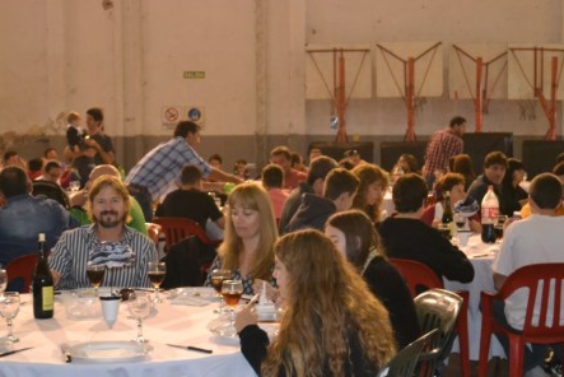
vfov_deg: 20.9
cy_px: 221
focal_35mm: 65
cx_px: 289
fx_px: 1019
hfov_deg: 30.9
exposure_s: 1/60
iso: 3200
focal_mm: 30
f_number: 4.5
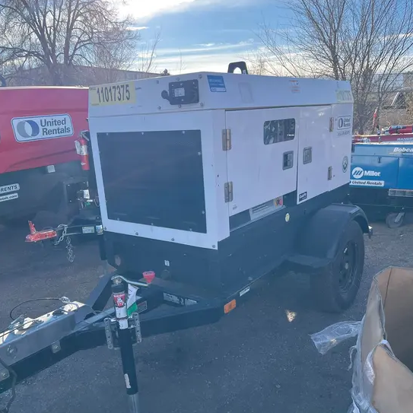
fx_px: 418
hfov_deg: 52.5
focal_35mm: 31
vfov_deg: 52.2
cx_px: 208
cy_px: 244
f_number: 1.6
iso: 50
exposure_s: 1/1536
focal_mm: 5.1
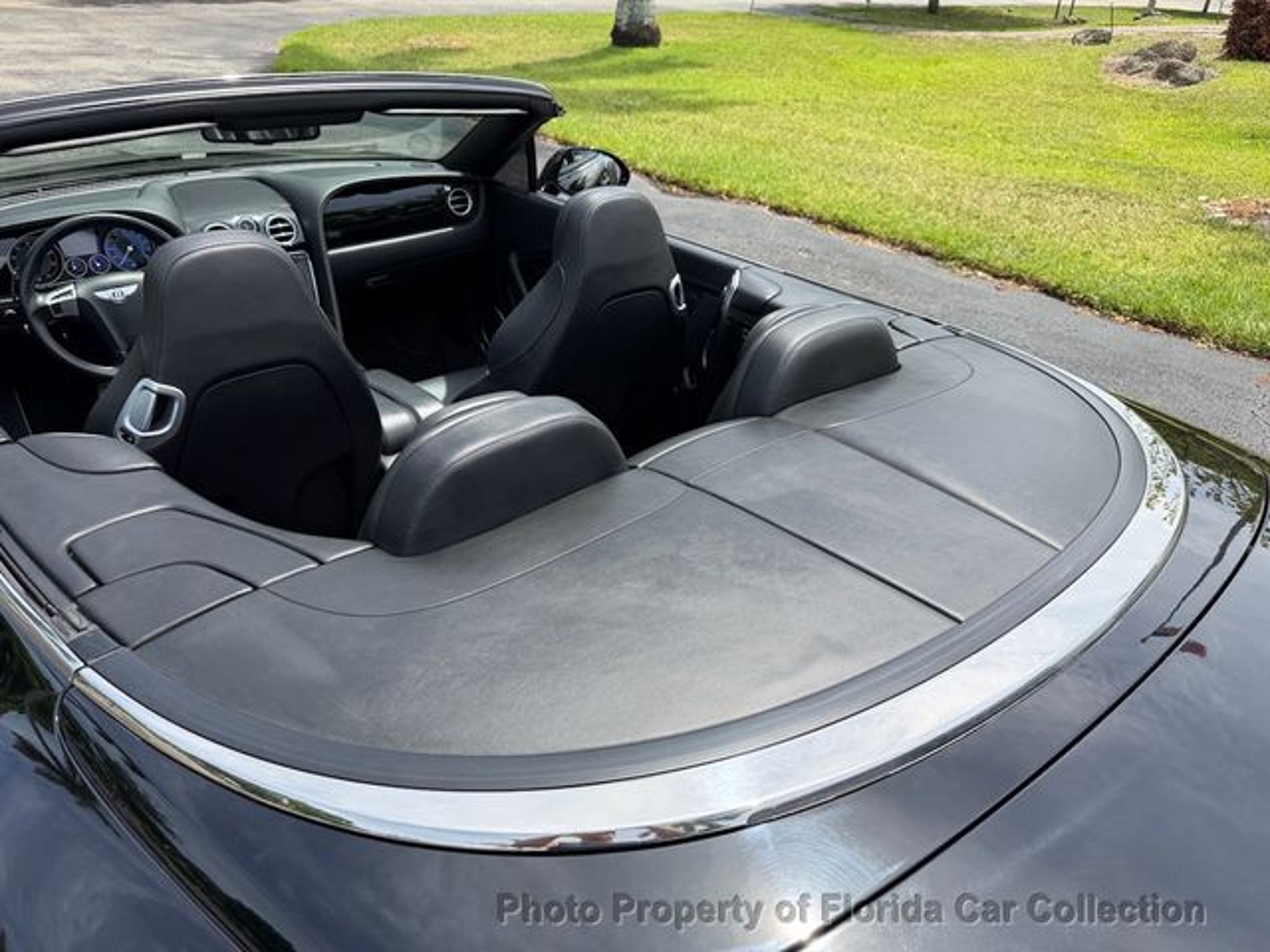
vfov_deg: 56.8
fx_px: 881
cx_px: 635
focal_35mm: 24
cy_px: 476
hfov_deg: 71.6
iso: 80
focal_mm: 6.76
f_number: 1.78
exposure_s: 1/2801
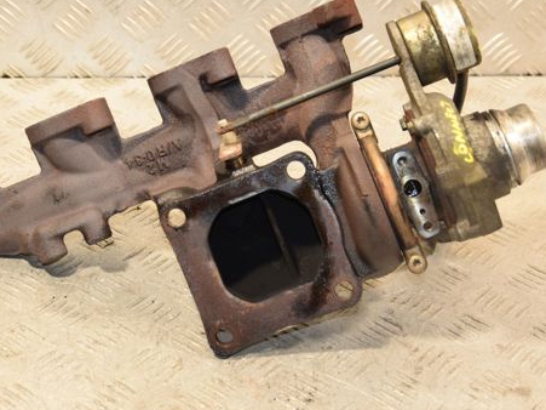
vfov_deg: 17.2
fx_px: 1356
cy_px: 173
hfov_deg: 22.8
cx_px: 260
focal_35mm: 86
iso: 800
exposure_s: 1/200
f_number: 5
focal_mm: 42
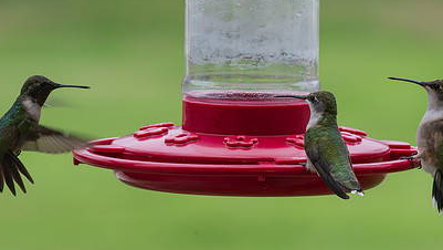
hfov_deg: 2.2
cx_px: 297
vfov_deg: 1.2
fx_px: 11611
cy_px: 158
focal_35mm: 988
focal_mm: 420
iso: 5000
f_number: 16
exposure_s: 1/1250
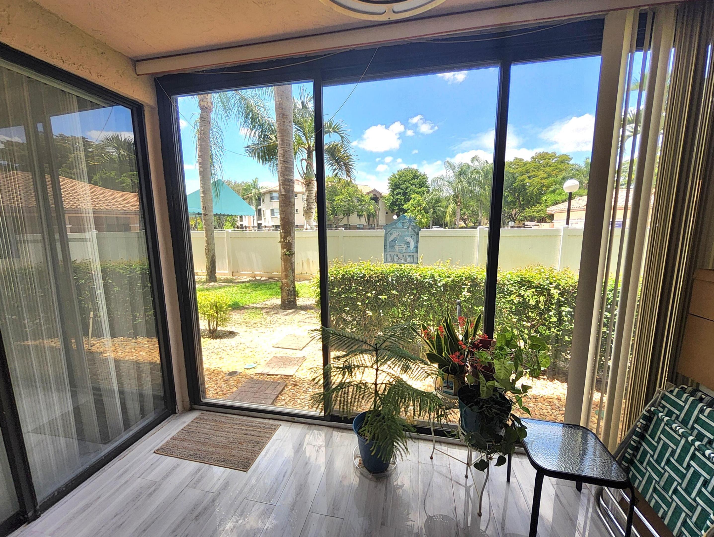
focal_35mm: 13
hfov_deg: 106.1
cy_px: 268
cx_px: 357
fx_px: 268
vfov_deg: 90.0
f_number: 2.2
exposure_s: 1/145
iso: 32
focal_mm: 1.13
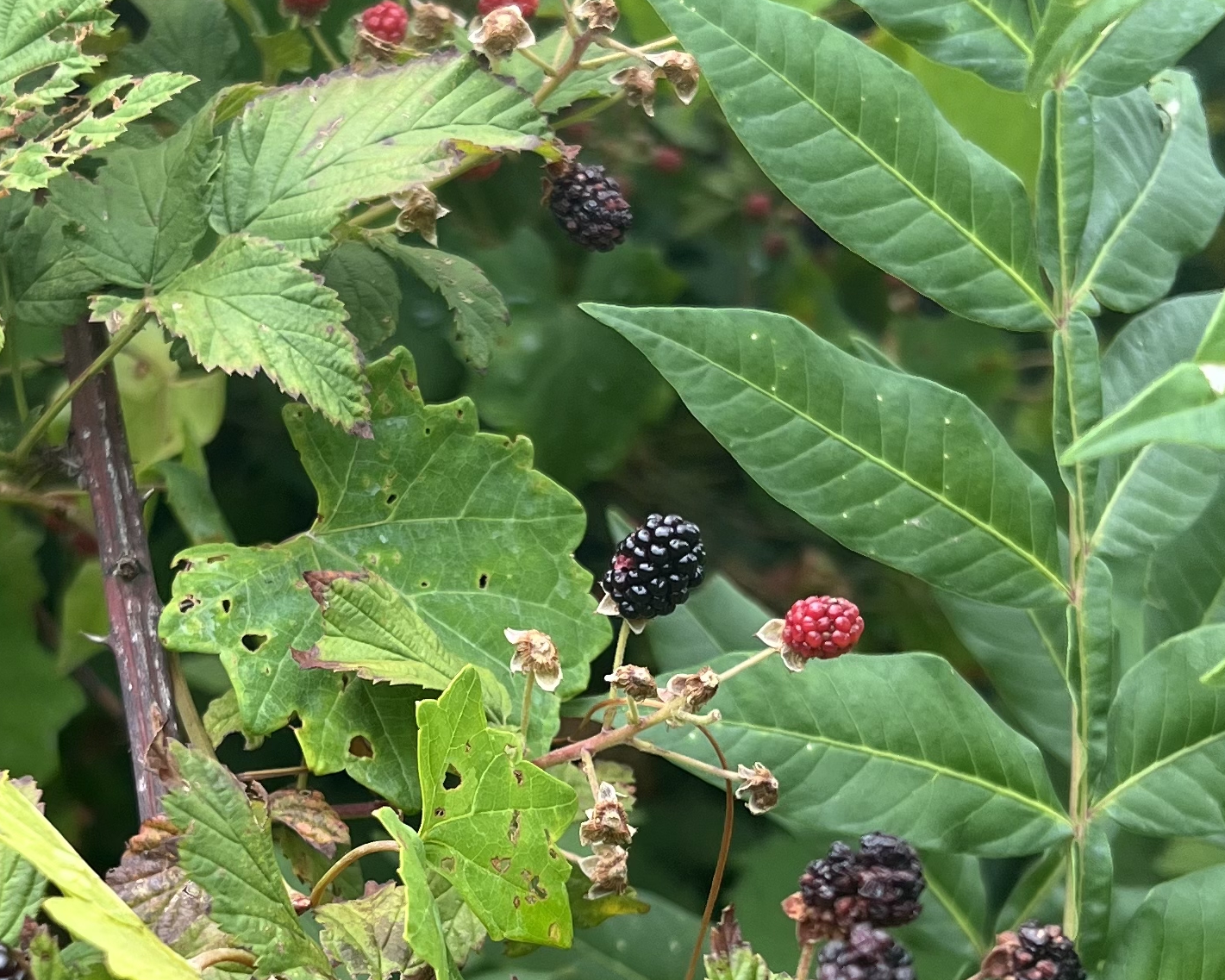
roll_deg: +3.8
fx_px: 2611
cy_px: 640
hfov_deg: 26.2
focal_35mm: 72
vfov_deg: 21.2
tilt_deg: -17.2
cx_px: 396
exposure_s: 1/786
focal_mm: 5.7
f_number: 1.5
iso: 50
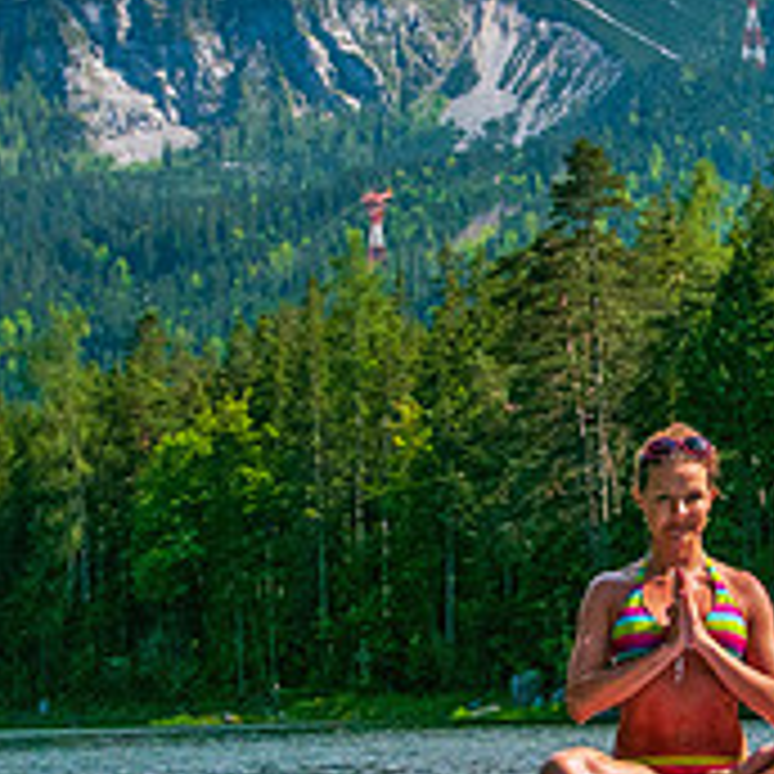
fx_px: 3365
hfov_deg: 13.0
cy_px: 281
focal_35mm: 133
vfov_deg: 13.1
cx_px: 684
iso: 160
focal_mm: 31
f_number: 5.6
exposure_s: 1/1600
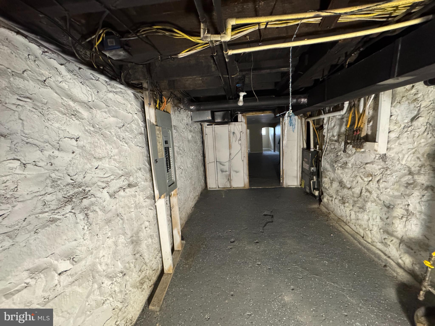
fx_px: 176
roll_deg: +3.8
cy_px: 163
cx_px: 218
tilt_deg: -12.9
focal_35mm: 14
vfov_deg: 85.7
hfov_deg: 102.1
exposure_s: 1/60
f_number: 2.2
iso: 800
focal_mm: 2.22
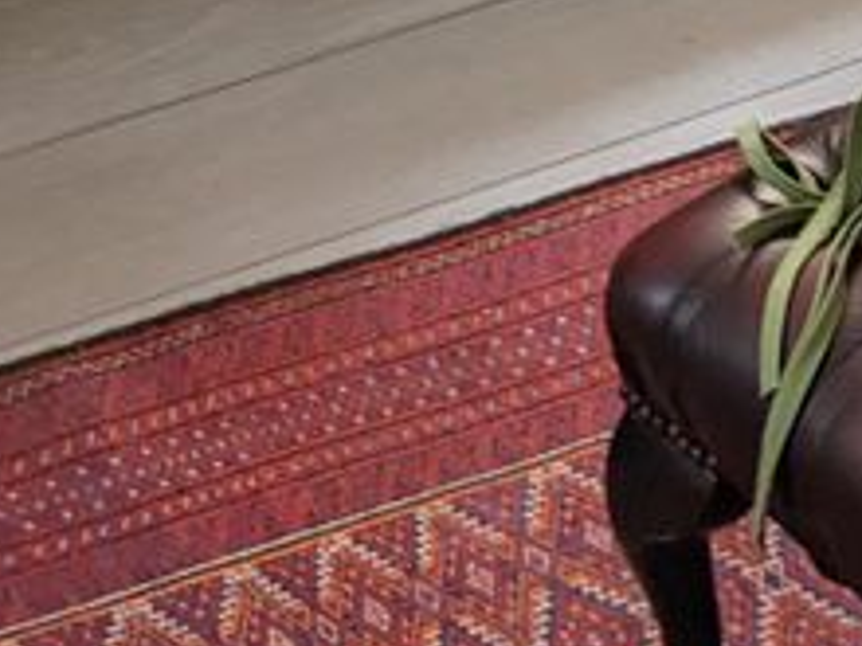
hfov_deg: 12.5
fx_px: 3910
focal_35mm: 157
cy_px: -740
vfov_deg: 8.8
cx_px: 690
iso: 45
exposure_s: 1/8.33
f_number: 1.73
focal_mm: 4.38
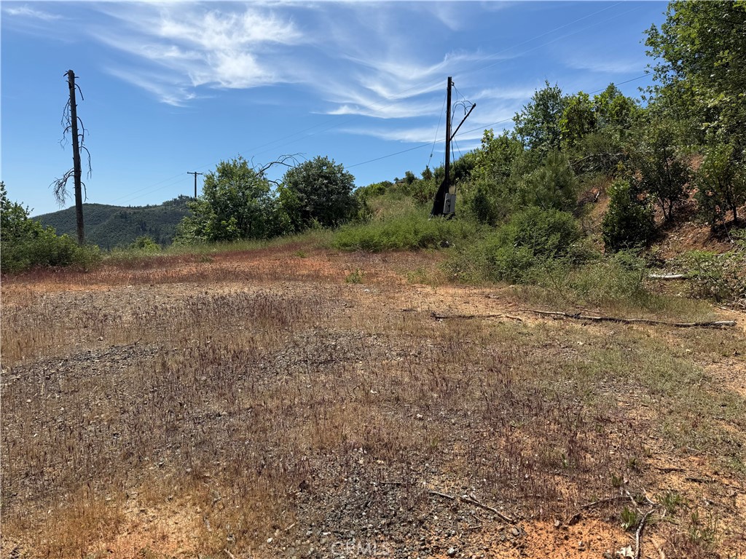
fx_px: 517
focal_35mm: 24
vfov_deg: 56.8
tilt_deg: -4.6
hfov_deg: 71.6
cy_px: 280
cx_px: 373
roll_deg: -2.3
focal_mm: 6.76
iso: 80
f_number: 1.78
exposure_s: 1/6173
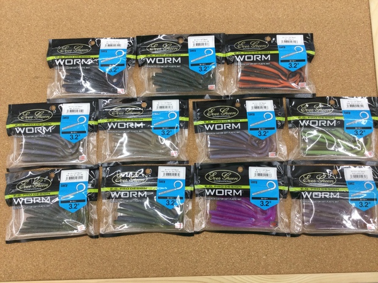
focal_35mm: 31
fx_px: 339
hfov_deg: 58.4
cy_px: 142
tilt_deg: -83.8
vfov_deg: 45.4
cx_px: 189
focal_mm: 3.3
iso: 32
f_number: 2.4
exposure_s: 1/30
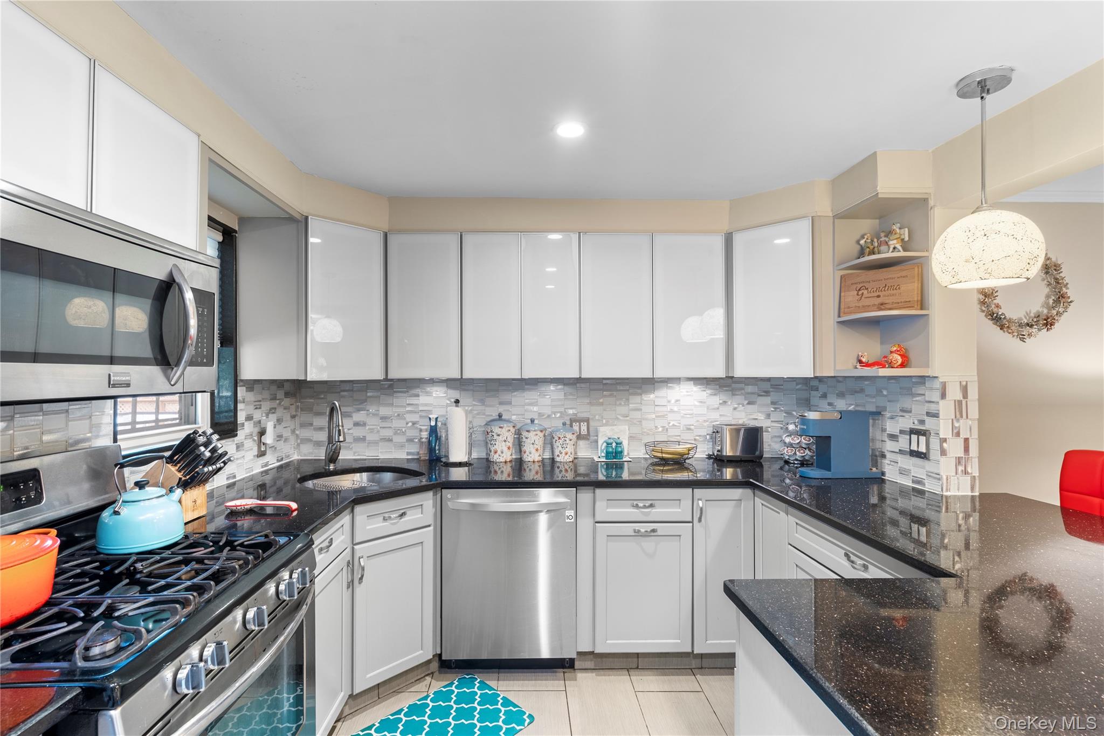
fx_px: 491
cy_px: 368
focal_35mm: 16
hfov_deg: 96.7
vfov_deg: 73.7
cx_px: 552
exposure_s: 2.5
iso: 800
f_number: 9
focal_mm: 16
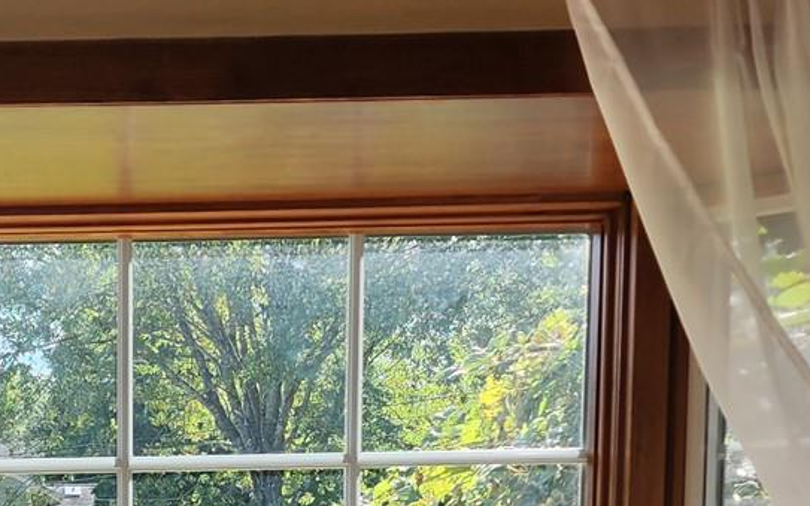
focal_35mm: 92
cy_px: 809
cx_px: -31
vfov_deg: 13.2
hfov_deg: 21.6
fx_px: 2030
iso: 16
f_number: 1.8
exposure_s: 1/180
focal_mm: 6.4
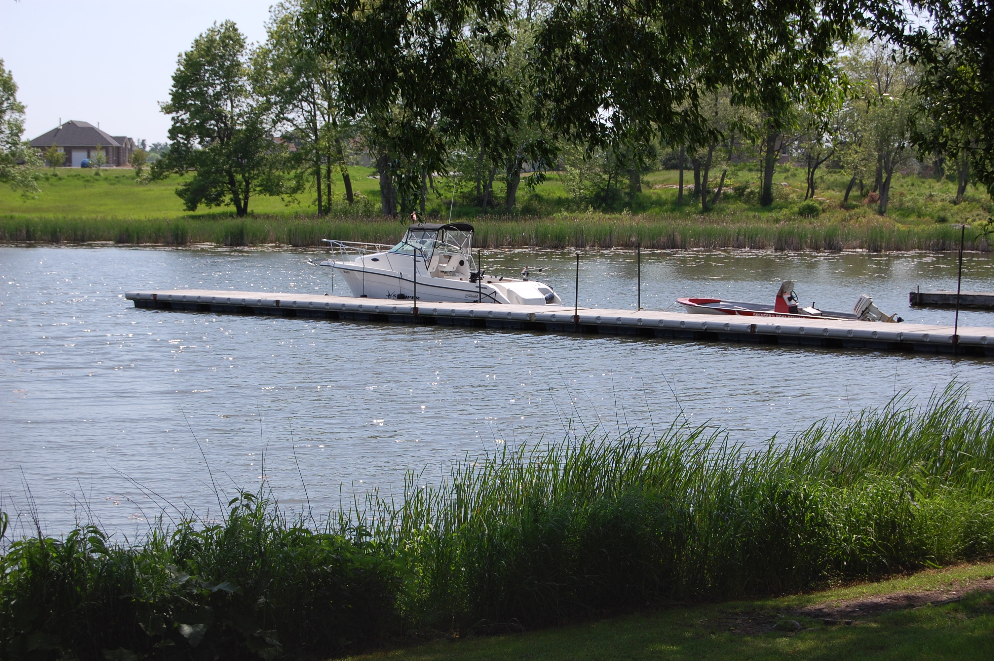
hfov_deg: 27.0
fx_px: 2069
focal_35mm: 75
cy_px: 330
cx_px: 497
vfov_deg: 18.1
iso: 200
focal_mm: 50
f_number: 10
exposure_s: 1/400
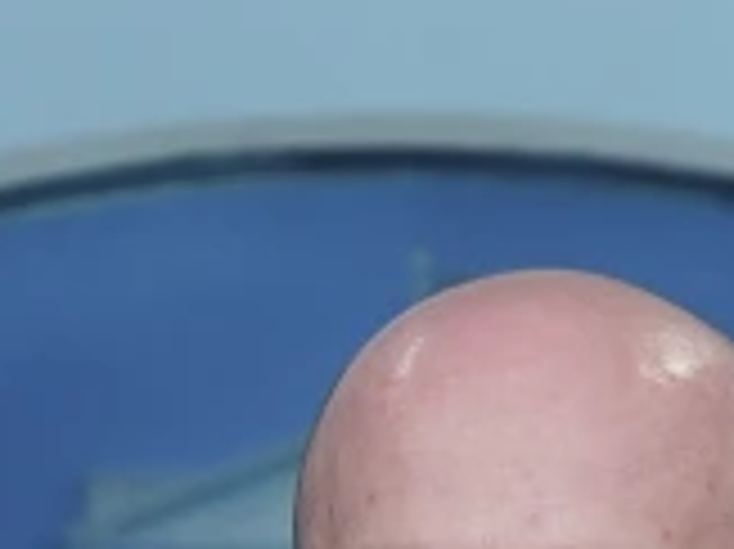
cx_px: 1324
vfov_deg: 1.2
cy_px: 1791
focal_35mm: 1248
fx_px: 26443
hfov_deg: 1.6
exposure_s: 1/320
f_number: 3.2
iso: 800
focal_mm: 176
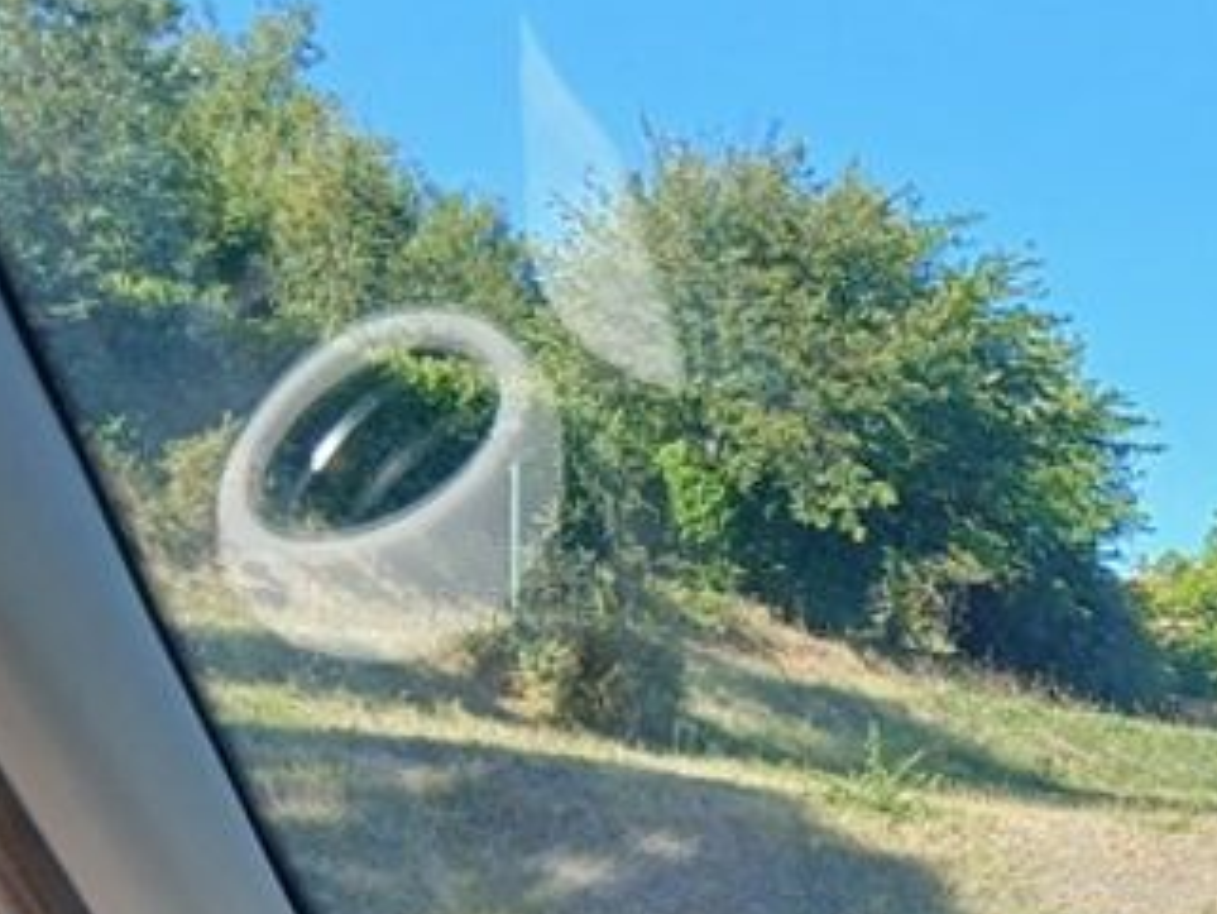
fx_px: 2849
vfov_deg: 17.4
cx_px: 1691
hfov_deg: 21.2
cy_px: 1104
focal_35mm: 81
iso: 20
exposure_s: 1/179
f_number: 1.8
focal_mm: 3.98
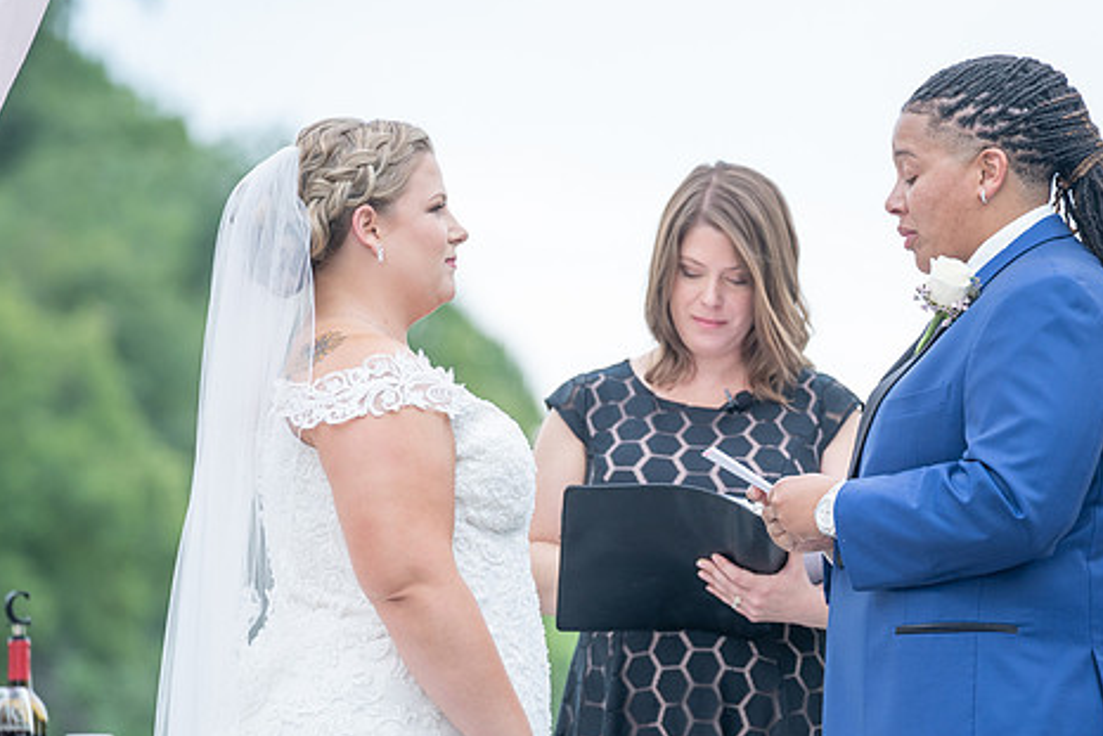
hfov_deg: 7.6
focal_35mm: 269
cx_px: 760
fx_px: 8244
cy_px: 427
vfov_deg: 5.1
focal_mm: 191
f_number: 4
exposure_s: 1/200
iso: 160
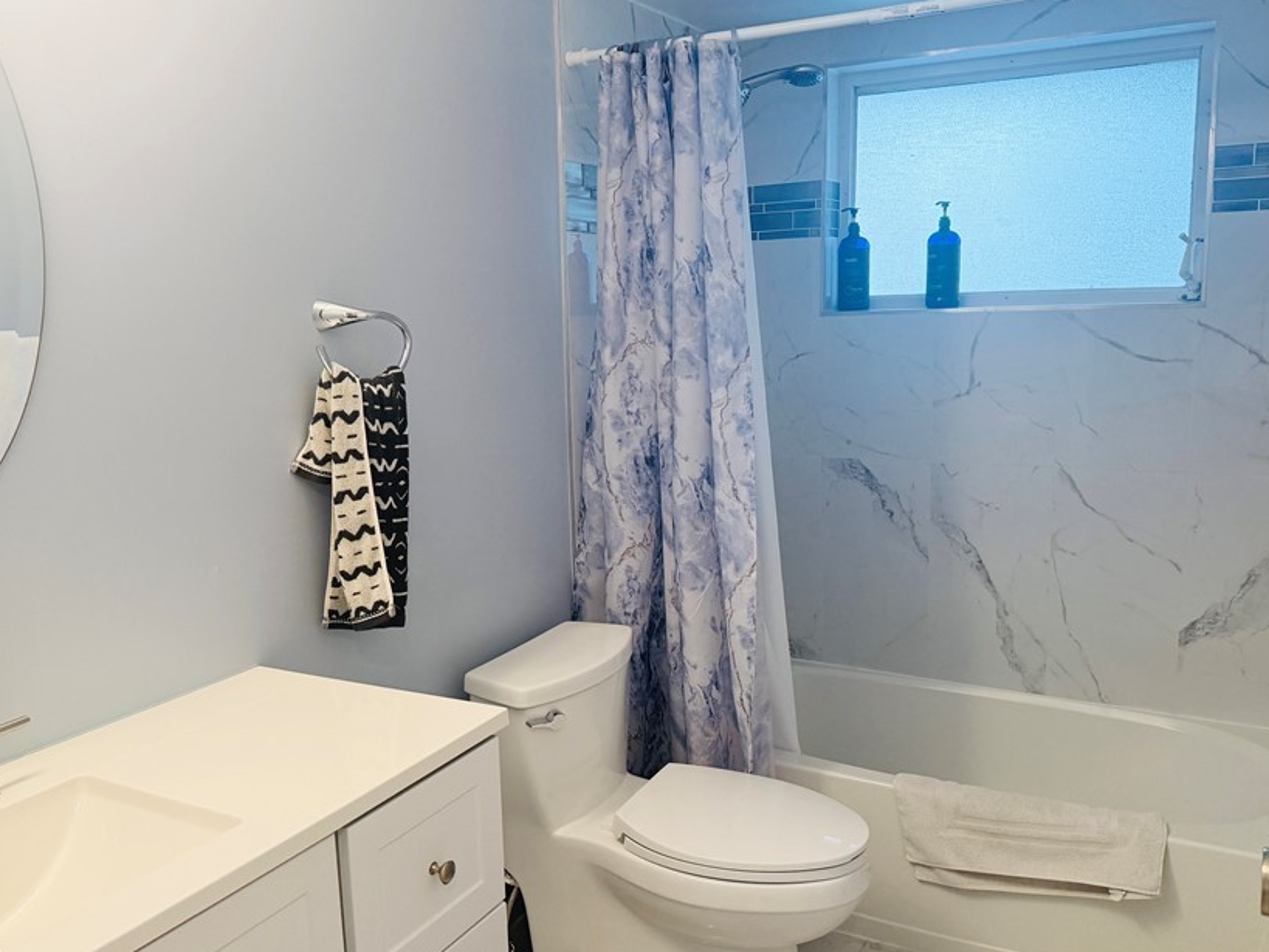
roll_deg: +1.6
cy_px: 476
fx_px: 1100
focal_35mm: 30
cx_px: 610
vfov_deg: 46.8
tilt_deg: -9.4
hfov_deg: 60.0
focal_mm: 6.76
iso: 200
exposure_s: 1/196
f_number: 1.78
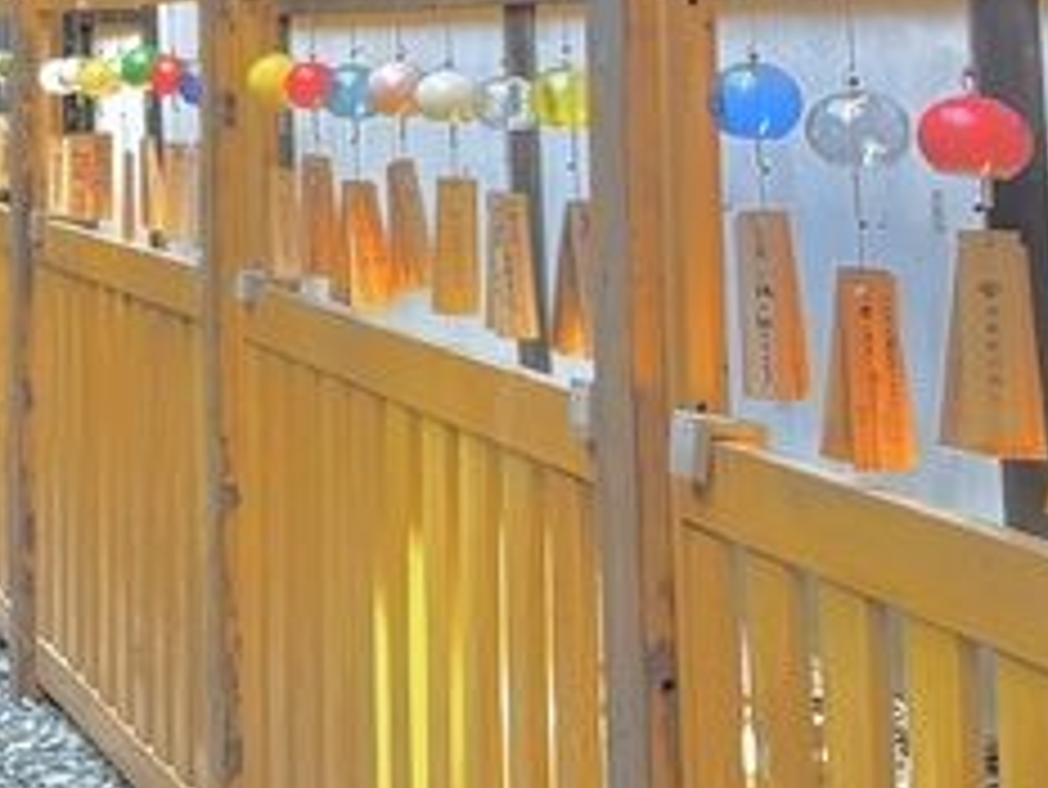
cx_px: -479
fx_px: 2756
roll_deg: +0.4
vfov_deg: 15.3
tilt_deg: +7.3
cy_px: -313
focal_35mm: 91
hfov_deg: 19.1
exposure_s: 1/60
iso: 250
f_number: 1.6
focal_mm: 5.96
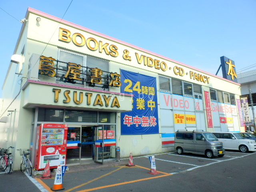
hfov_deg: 71.6
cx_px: 128
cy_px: 96
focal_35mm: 24
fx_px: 177
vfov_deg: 56.8
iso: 80
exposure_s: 1/125
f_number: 7.9
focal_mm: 4.2
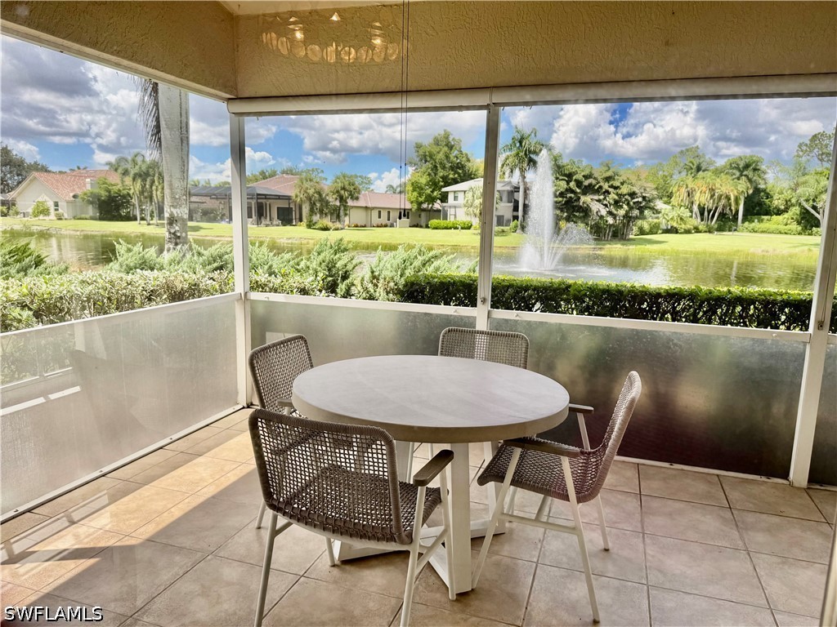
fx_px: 580
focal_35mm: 24
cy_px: 314
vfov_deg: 56.8
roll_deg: -1.9
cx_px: 418
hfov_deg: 71.6
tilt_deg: -9.4
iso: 80
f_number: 1.78
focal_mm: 6.76
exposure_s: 1/756
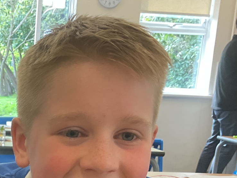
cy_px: 235
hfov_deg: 23.6
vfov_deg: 17.6
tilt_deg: -15.4
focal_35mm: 78
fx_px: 534
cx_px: -17
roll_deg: -2.2
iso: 100
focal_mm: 3
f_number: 1.8
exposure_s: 1/60
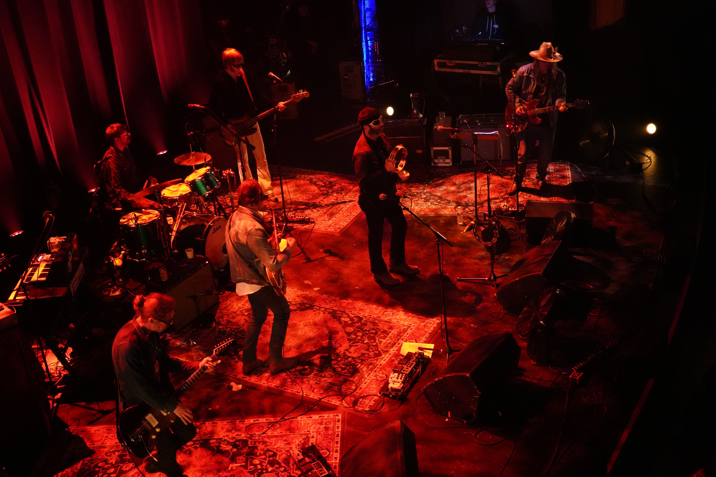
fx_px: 835
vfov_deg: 31.9
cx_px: 358
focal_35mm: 42
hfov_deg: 46.4
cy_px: 238
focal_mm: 42
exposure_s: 1/125
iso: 12800
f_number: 4
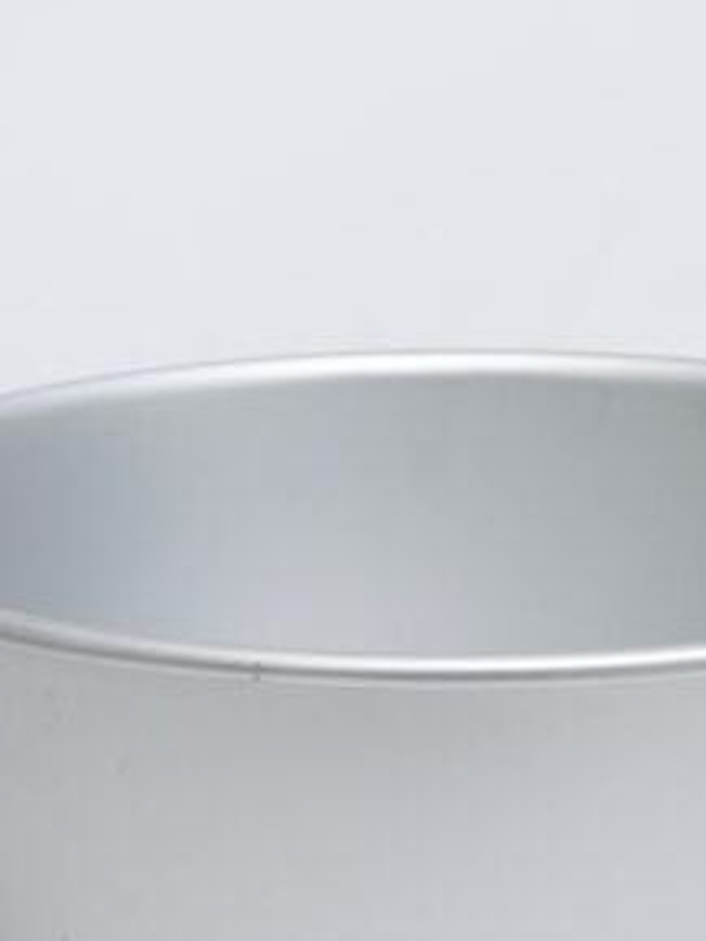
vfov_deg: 12.1
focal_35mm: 163
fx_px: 4429
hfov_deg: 9.1
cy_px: 625
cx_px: 514
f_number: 16
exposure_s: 1/160
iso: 6400
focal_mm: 70
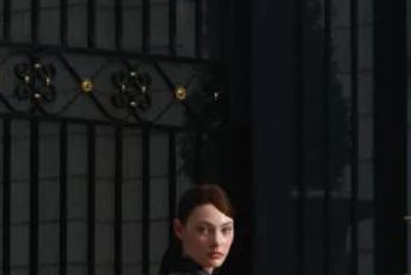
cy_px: -48
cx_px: -178
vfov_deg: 3.6
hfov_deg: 5.3
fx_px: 4420
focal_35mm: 387
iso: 500
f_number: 9
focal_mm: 70
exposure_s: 1/250
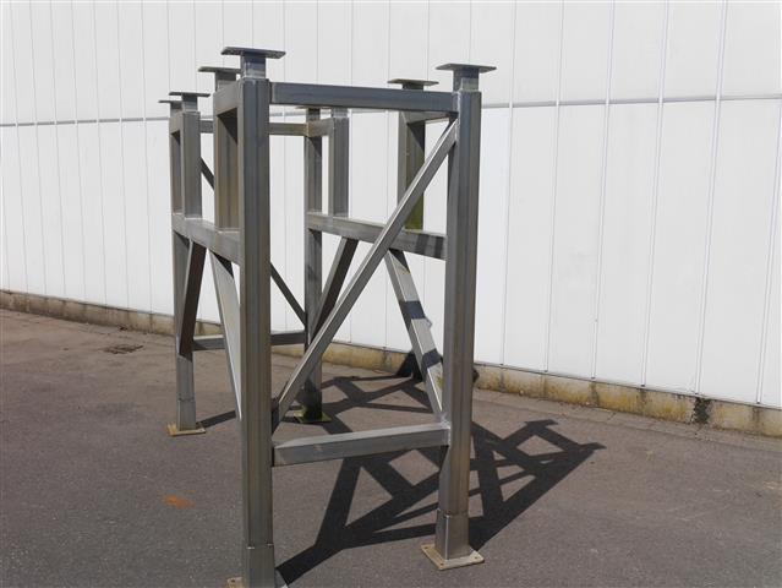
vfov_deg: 39.7
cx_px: 391
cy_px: 294
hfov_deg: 51.3
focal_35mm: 36
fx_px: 814
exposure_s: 1/500
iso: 160
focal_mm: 18
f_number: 10
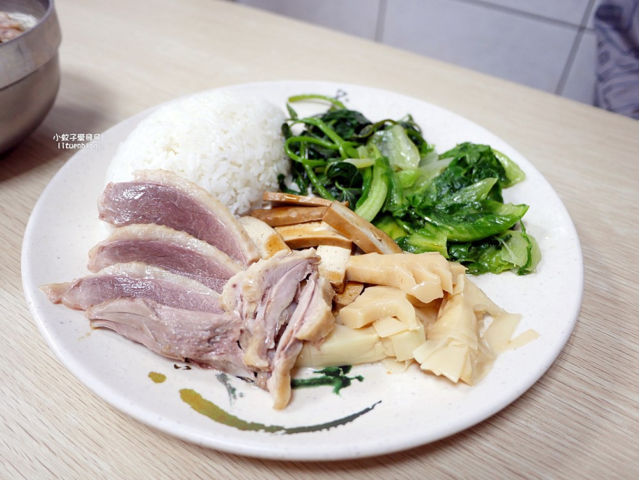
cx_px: 320
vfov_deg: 49.8
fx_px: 517
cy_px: 240
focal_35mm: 28
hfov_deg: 63.4
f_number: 2.5
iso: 250
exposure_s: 1/60
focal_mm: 14
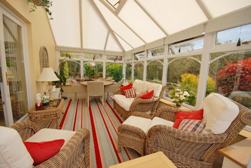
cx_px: 126
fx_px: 105
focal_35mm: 15
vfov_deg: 77.5
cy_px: 84
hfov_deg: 100.3
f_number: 8
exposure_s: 1/200
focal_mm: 10
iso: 100
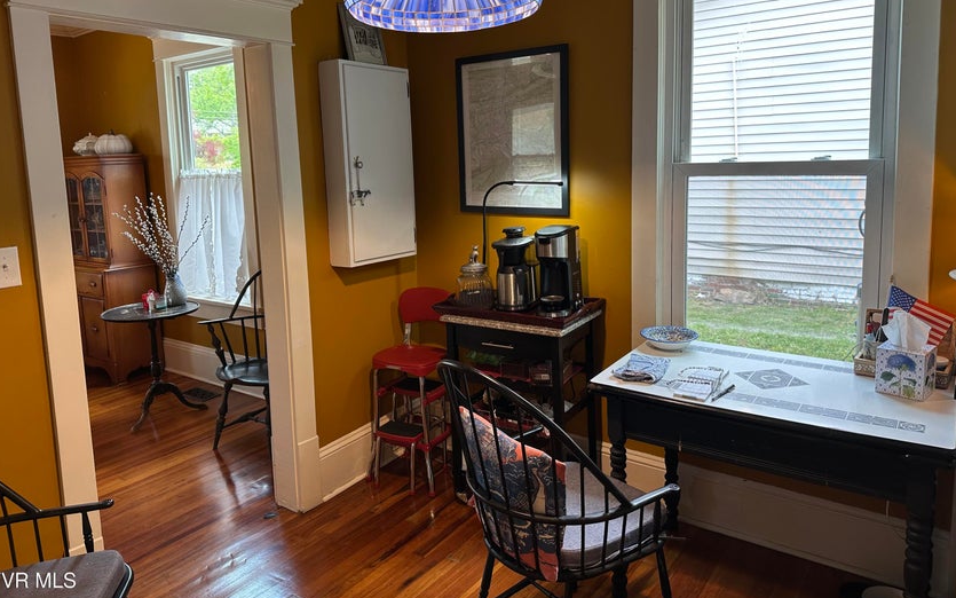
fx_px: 677
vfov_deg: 47.4
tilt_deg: -6.6
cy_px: 247
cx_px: 475
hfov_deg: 70.4
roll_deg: +1.7
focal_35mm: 26
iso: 100
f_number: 1.78
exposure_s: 1/120
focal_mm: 6.86
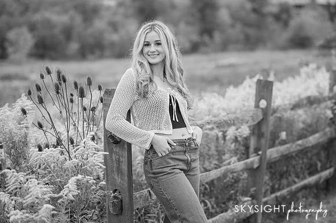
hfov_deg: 17.1
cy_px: 112
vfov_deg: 11.4
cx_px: 168
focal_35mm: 120
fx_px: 1119
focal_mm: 120
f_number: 3.2
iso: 800
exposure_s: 1/500
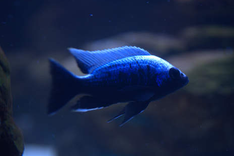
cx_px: 121
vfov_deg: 25.9
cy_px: 79
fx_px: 338
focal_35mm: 52
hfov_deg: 38.2
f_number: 3.3
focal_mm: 50
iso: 1100
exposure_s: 1/125
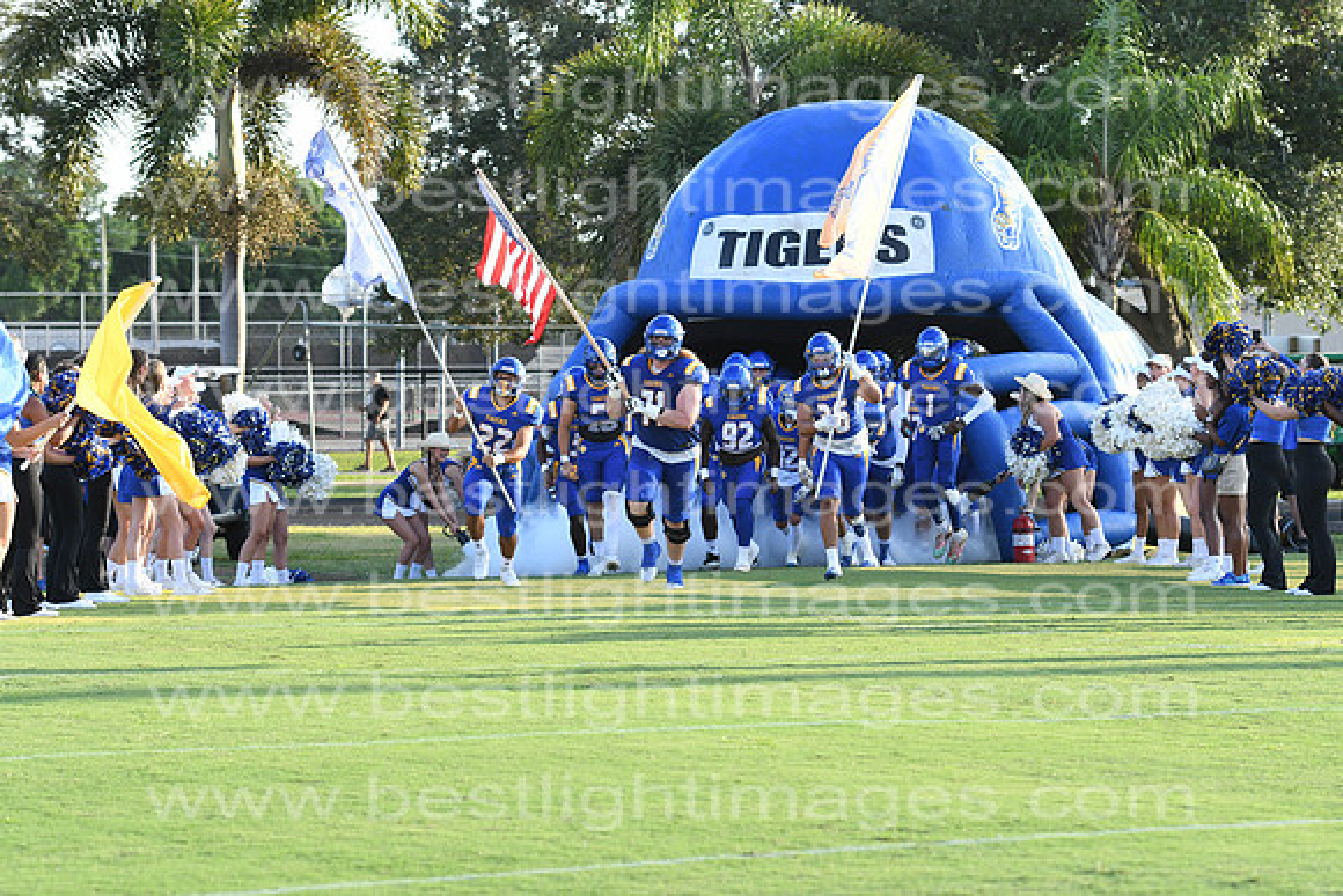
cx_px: 672
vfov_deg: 9.3
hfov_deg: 14.0
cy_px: 448
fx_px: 5485
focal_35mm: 147
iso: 320
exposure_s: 1/500
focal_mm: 98
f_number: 5.6
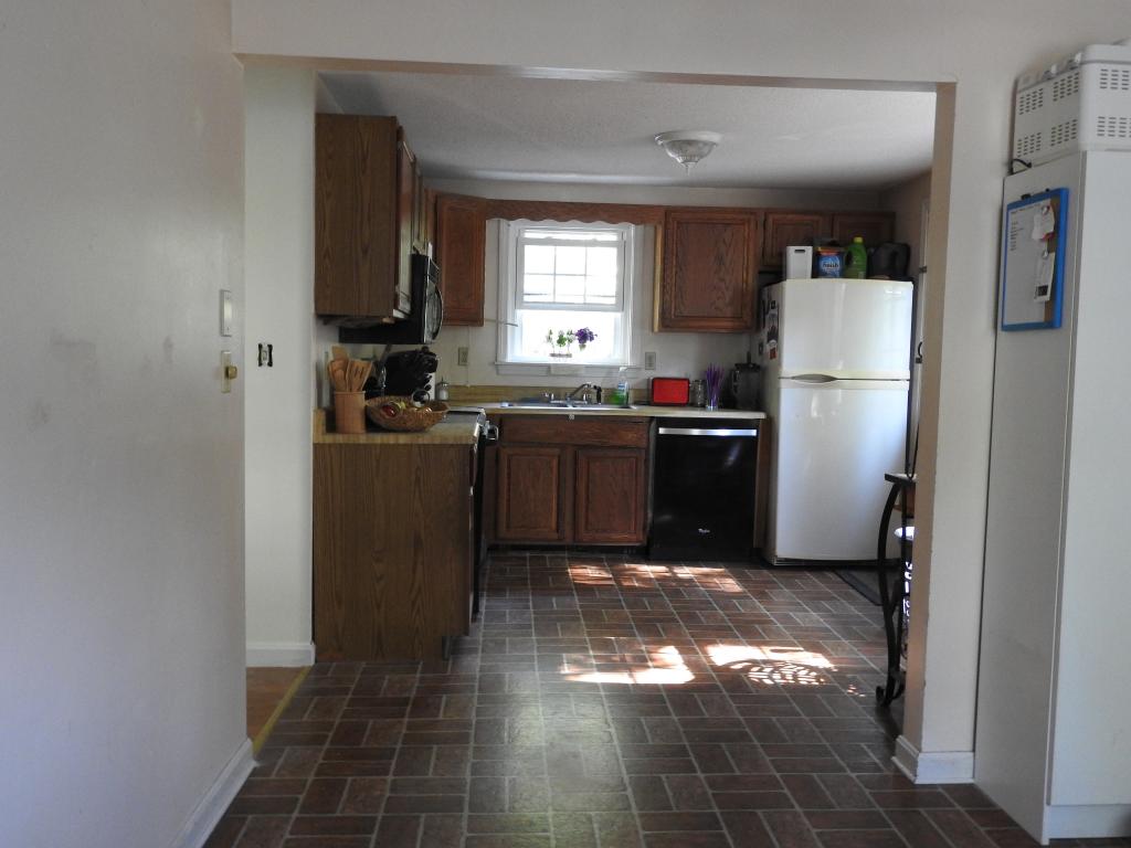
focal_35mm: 30
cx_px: 566
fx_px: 980
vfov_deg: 46.8
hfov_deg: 60.0
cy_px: 424
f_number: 3.5
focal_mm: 5.4
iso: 450
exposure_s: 1/8
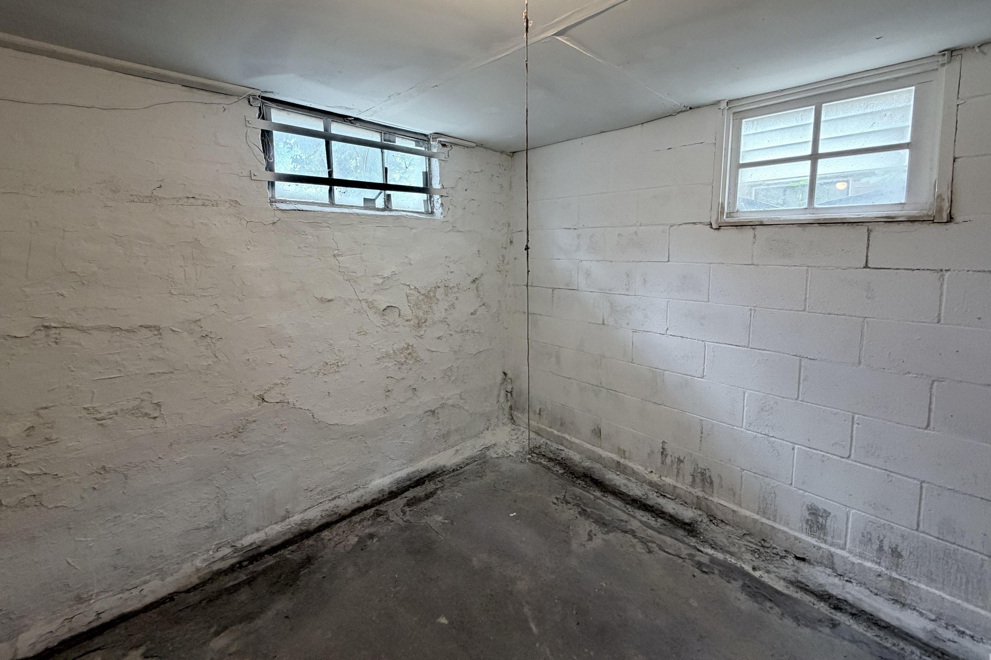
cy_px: 281
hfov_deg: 100.4
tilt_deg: -4.8
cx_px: 504
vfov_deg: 76.8
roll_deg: +0.1
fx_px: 413
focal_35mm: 15
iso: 320
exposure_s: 1/79
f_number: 2.2
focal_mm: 2.22
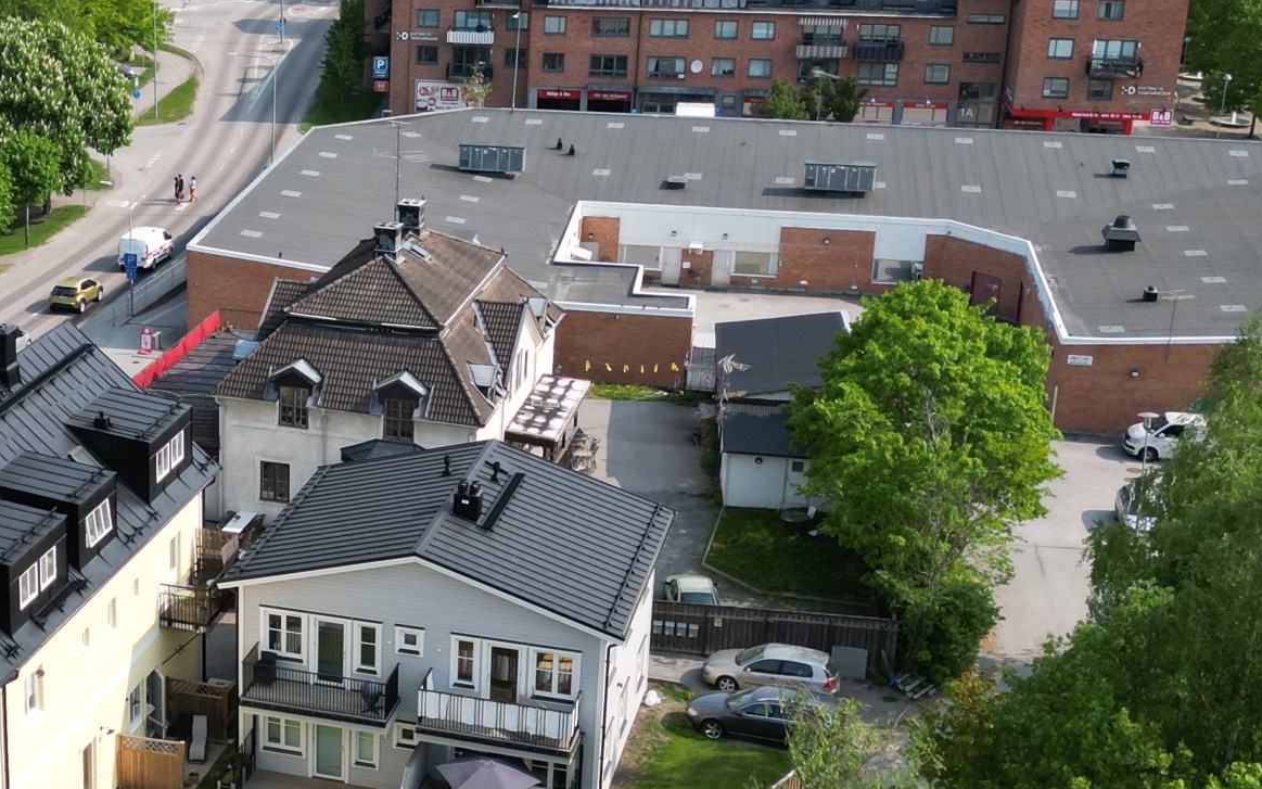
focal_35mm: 63
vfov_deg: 20.6
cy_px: 442
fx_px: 2167
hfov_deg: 31.6
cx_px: 241
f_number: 1.7
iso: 140
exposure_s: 1/2500
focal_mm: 6.72
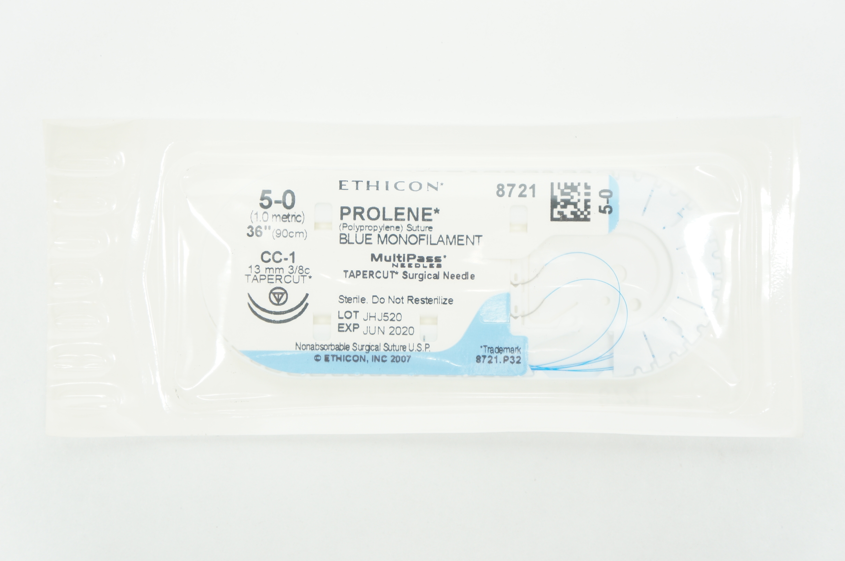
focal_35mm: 58
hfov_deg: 34.2
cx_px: 422
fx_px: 1372
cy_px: 280
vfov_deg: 23.1
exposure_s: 1/60
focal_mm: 39
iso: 400
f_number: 4.5
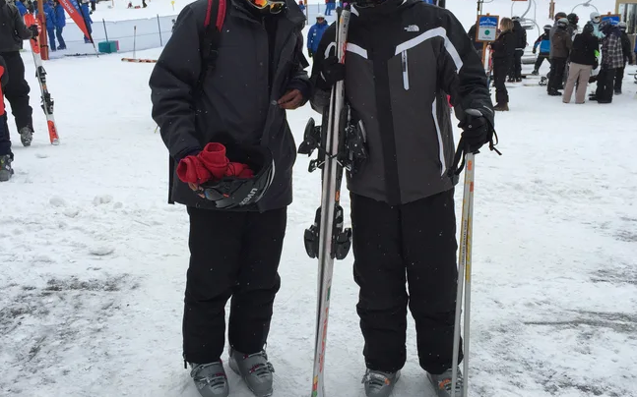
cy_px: 146
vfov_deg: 33.4
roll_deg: -0.3
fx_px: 660
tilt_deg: -11.4
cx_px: 314
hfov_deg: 51.6
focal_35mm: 38
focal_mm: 4.15
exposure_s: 1/1236
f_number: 2.2
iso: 32
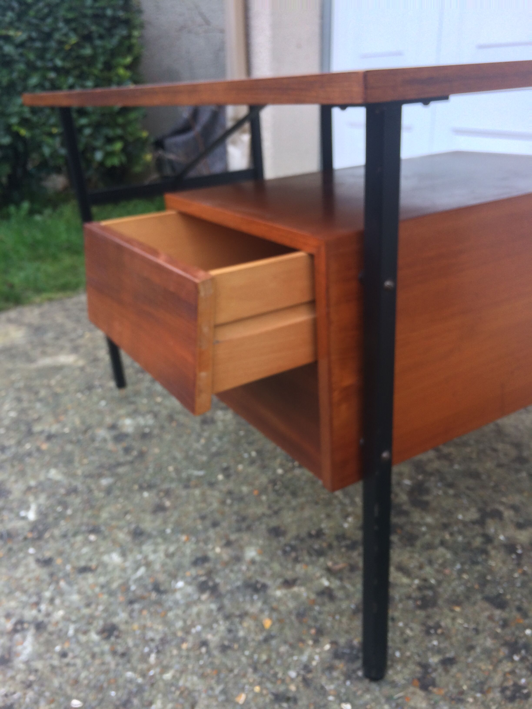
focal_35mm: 29
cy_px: 354
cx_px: 266
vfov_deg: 61.7
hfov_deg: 48.2
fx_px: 594
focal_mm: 4.15
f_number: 2.2
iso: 64
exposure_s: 1/100
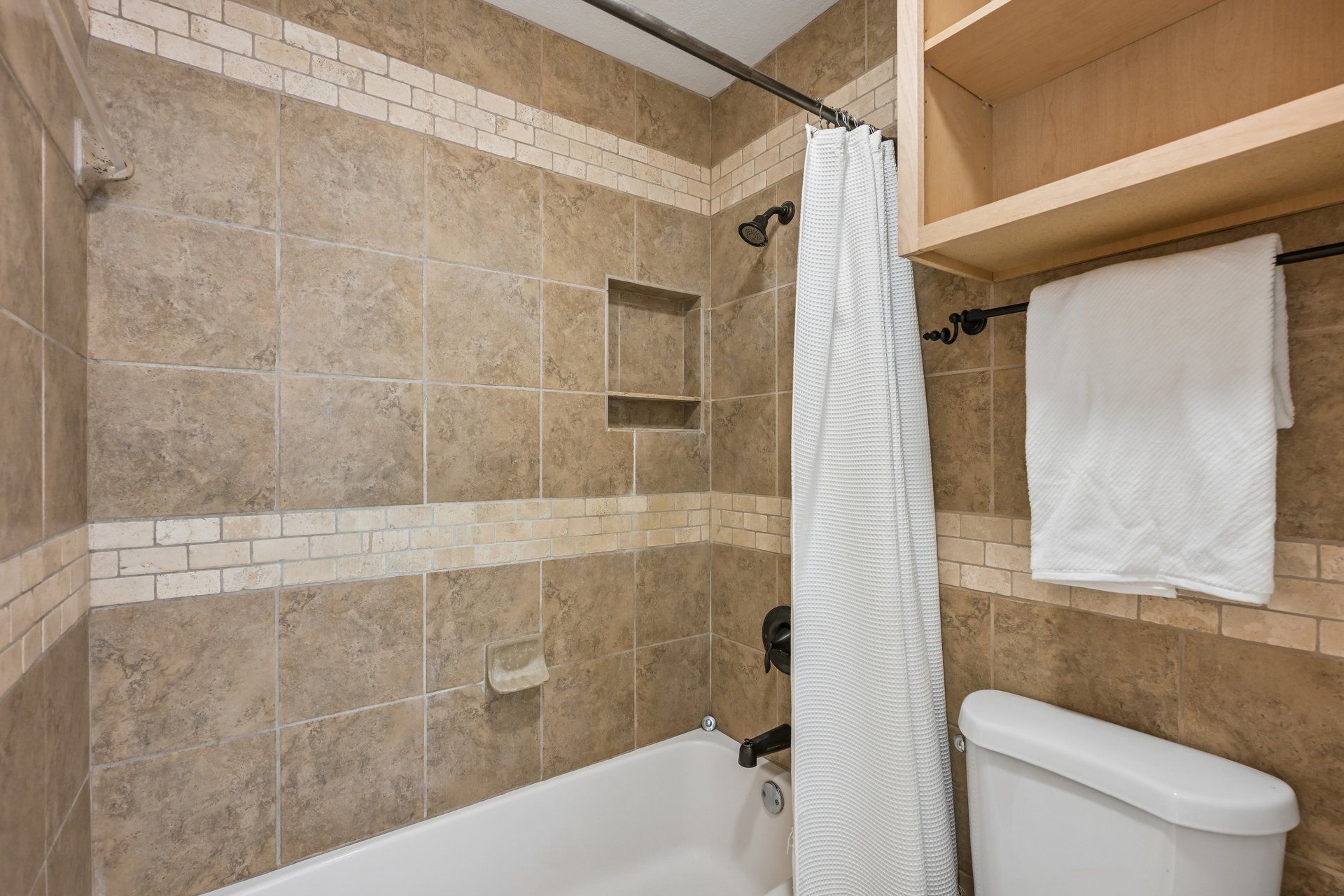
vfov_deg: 73.7
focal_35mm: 16
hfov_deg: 96.7
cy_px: 457
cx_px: 664
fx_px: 597
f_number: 6.7
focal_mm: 15
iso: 400
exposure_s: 1/4
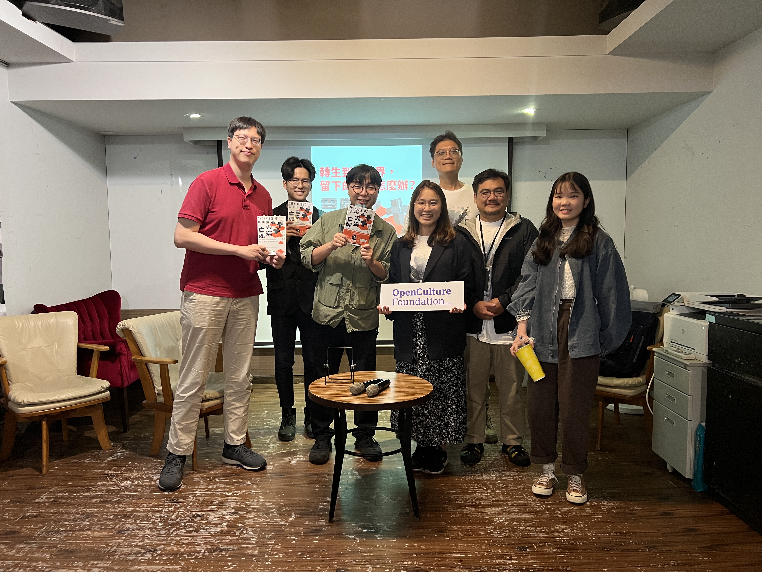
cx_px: 381
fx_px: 572
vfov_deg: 53.1
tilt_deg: -6.6
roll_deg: +0.6
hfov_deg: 67.3
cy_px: 286
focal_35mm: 26
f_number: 1.5
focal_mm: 5.7
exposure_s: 1/60
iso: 200
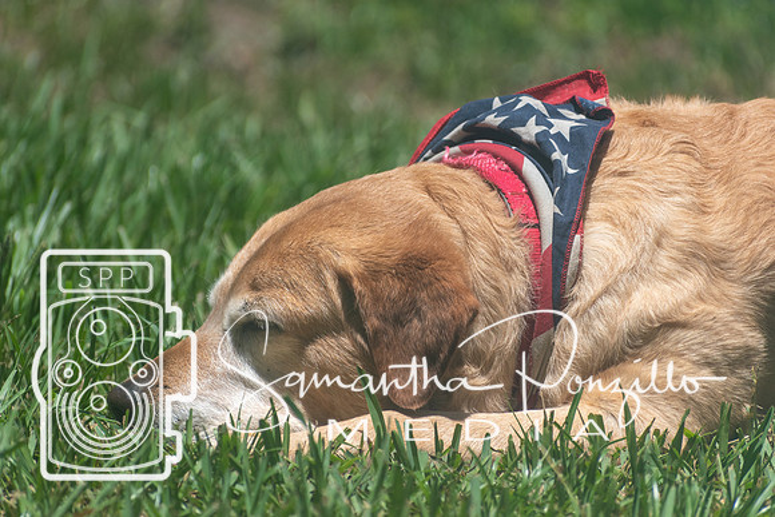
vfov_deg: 4.2
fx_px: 7105
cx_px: 388
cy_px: 258
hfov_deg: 6.2
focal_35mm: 330
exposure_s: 1/2000
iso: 280
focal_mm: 220
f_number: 5.6
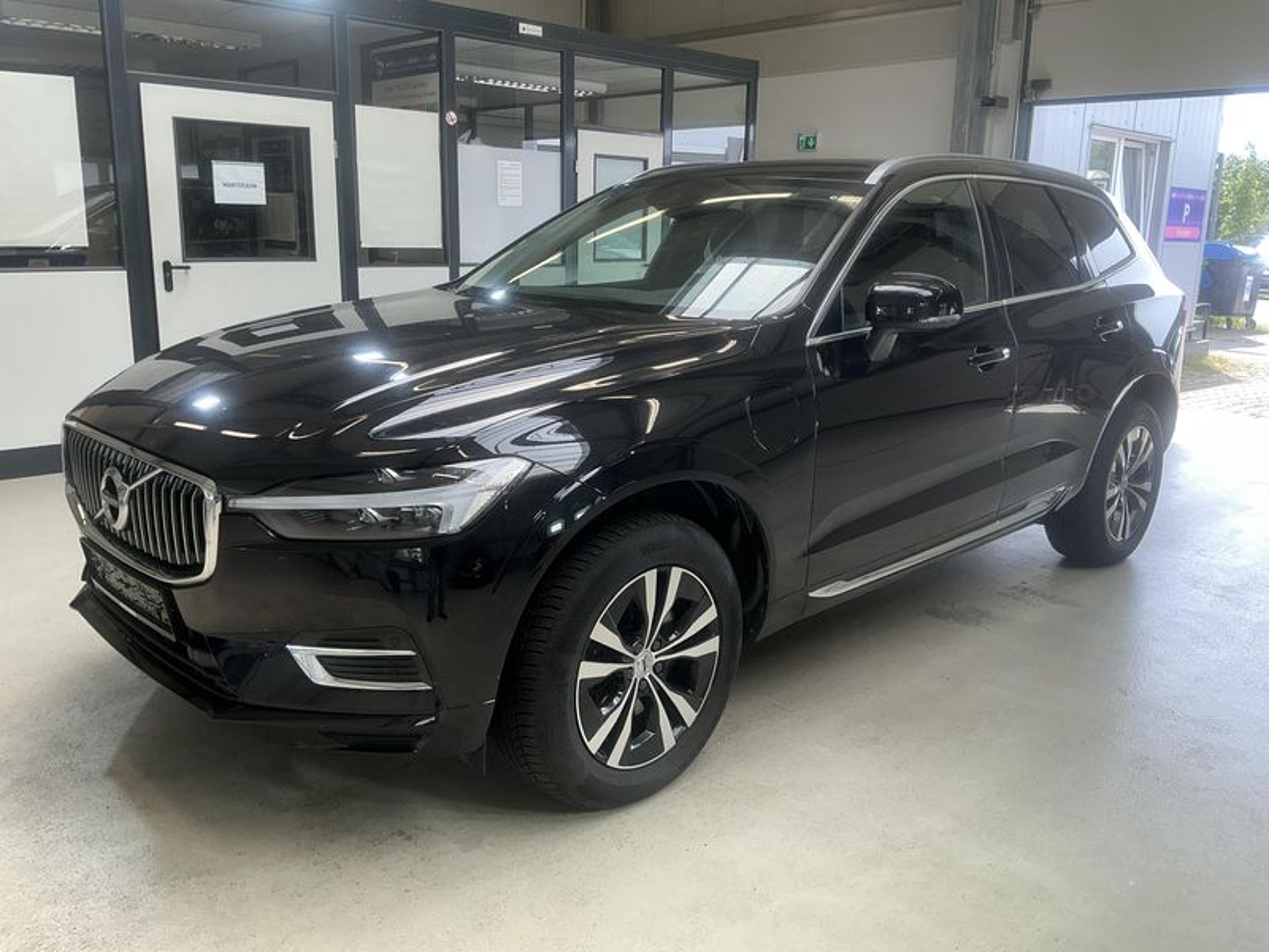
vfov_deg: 49.7
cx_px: 634
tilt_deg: -14.0
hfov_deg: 63.4
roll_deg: -1.2
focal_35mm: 28
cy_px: 476
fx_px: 1026
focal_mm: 3
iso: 16
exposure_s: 1/100
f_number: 1.8
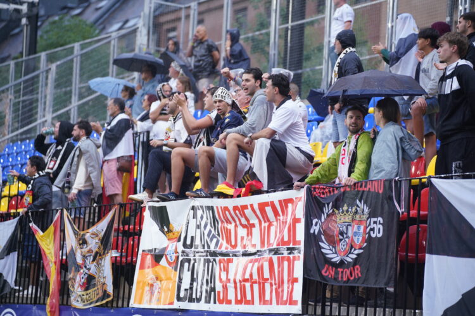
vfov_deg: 11.9
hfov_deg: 17.8
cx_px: 238
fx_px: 1517
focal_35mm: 115
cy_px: 158
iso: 1000
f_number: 2.8
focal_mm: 115
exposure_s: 1/500
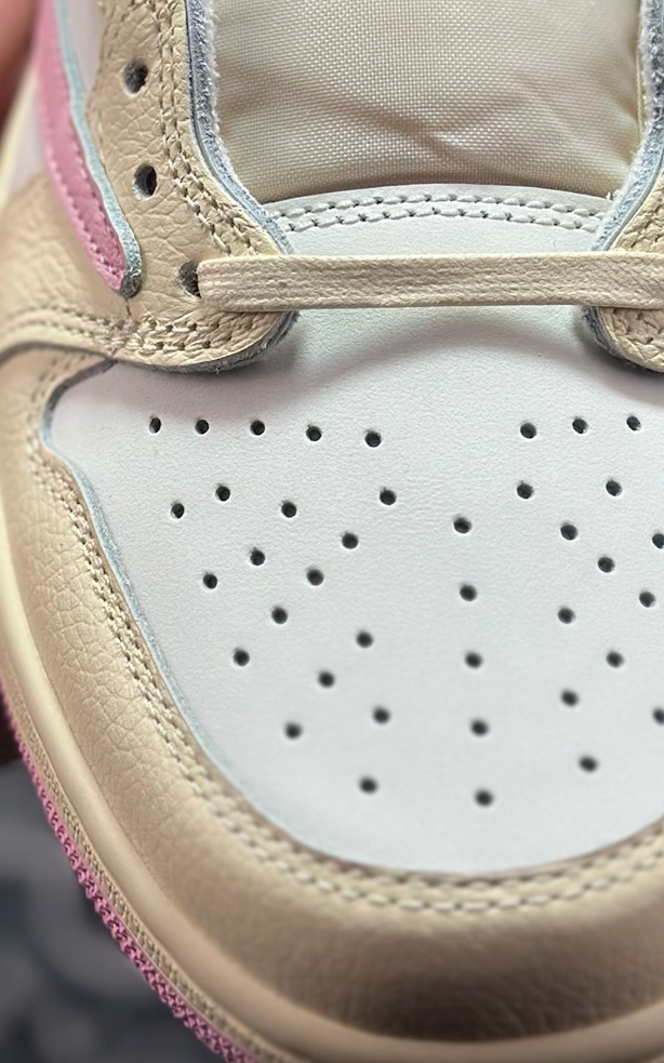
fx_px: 3070
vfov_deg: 19.4
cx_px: 391
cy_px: 177
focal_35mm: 106
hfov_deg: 12.3
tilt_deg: -55.0
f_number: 1.78
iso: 80
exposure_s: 1/1613
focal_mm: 6.86
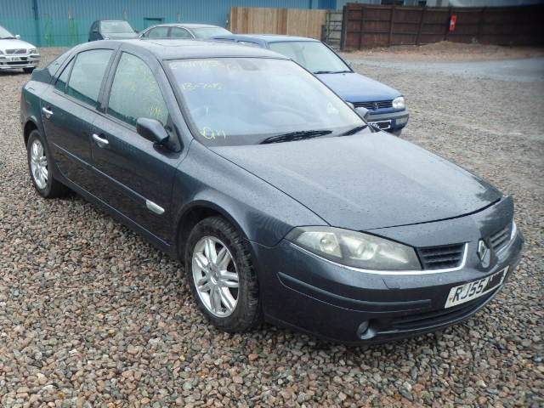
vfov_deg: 39.7
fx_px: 566
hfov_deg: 51.4
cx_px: 272
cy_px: 204
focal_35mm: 36
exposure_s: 1/160
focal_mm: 6.4
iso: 125
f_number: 4.5
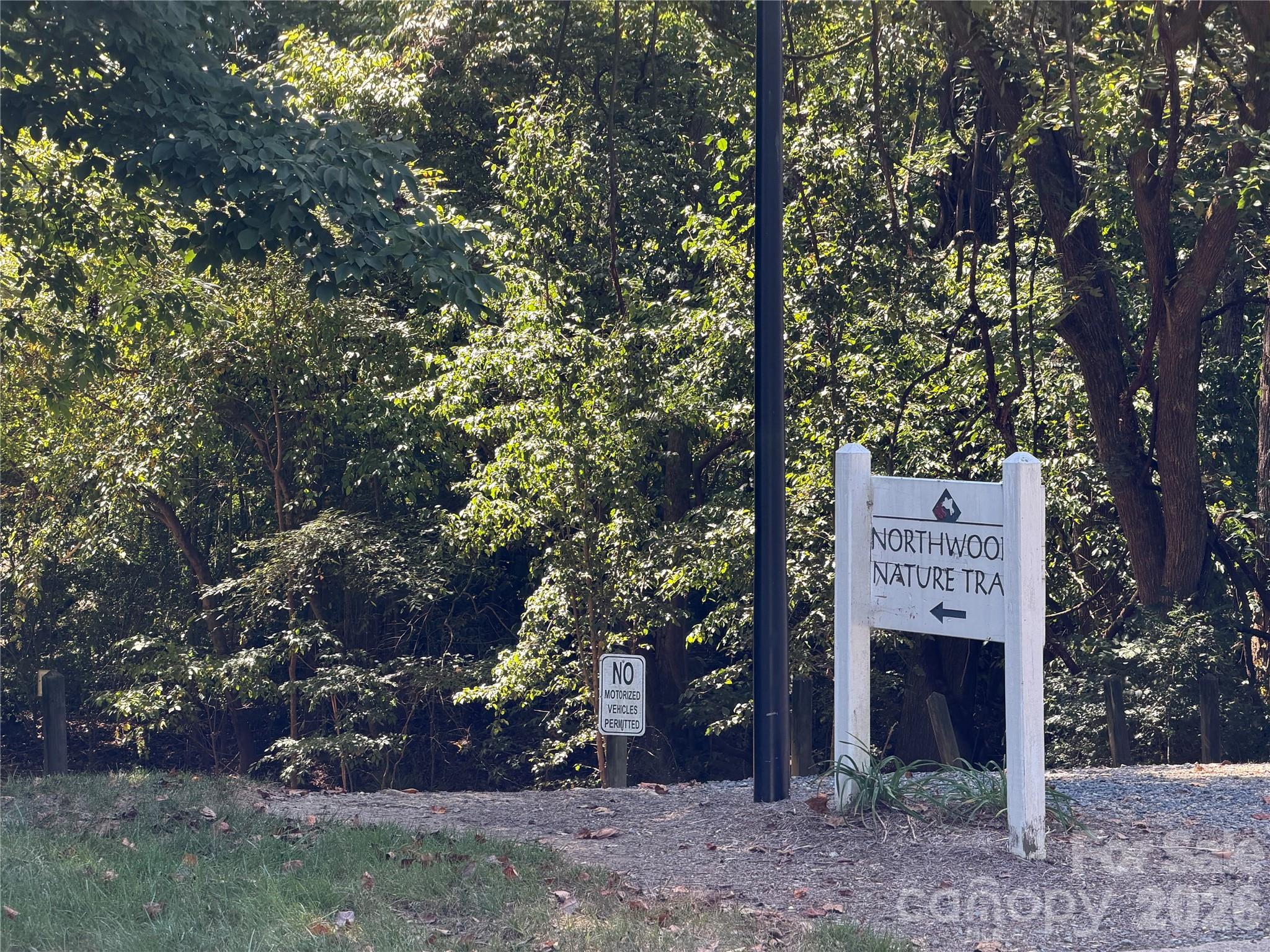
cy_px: 476
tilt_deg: -0.8
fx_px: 3669
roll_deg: -1.3
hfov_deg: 19.6
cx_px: 635
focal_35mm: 100
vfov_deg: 14.8
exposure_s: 1/121
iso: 50
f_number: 2.8
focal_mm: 16.89
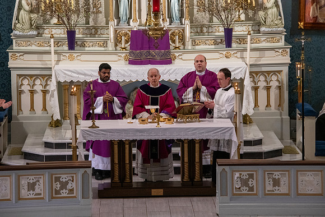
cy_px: 108
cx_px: 162
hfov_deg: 11.9
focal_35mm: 173
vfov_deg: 7.9
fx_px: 1563
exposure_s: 1/100
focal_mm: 170
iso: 4000
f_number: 9
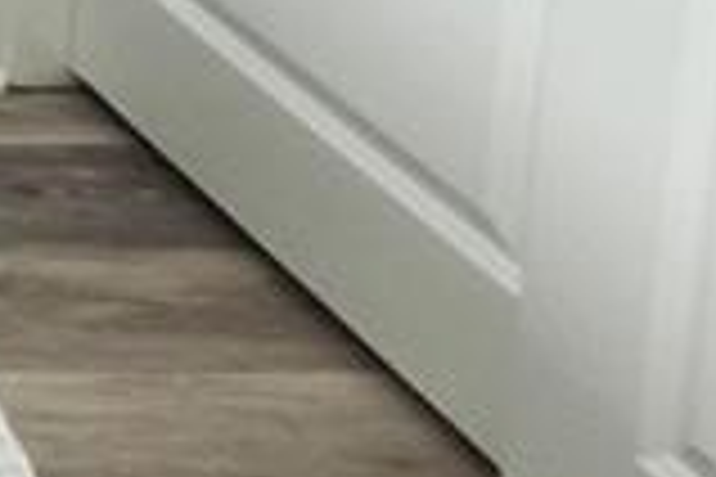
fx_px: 2565
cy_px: -868
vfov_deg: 9.0
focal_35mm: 129
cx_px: -1491
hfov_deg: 10.5
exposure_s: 1/160
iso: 125
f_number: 2
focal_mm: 7.6
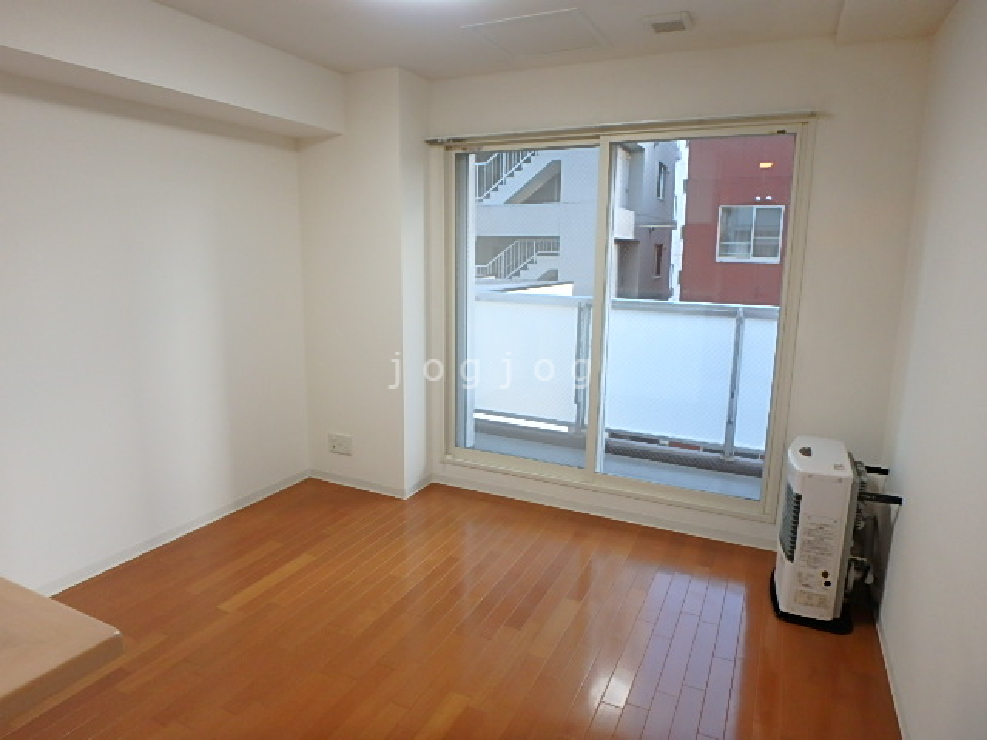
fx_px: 599
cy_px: 370
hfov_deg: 79.0
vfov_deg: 63.4
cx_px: 494
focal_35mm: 21
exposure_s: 1/40
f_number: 3.5
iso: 200
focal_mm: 3.7
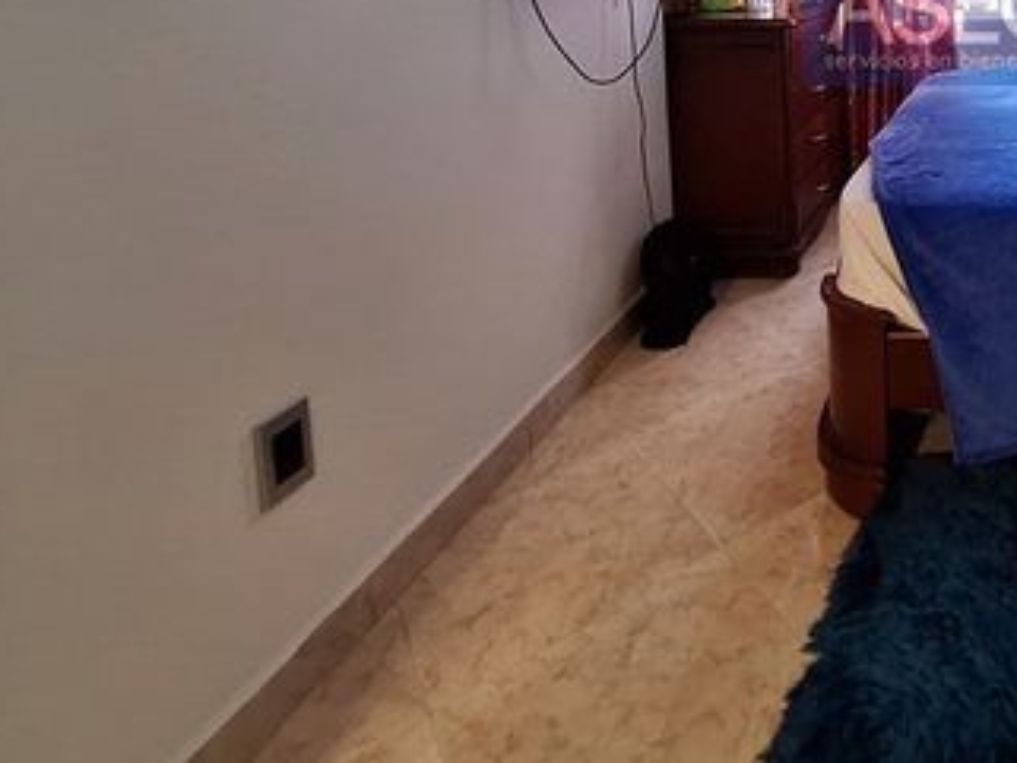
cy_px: 9
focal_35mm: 27
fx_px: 794
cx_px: 1038
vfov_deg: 44.2
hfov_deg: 51.1
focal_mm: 1.74
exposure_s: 1/40
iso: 125
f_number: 2.2
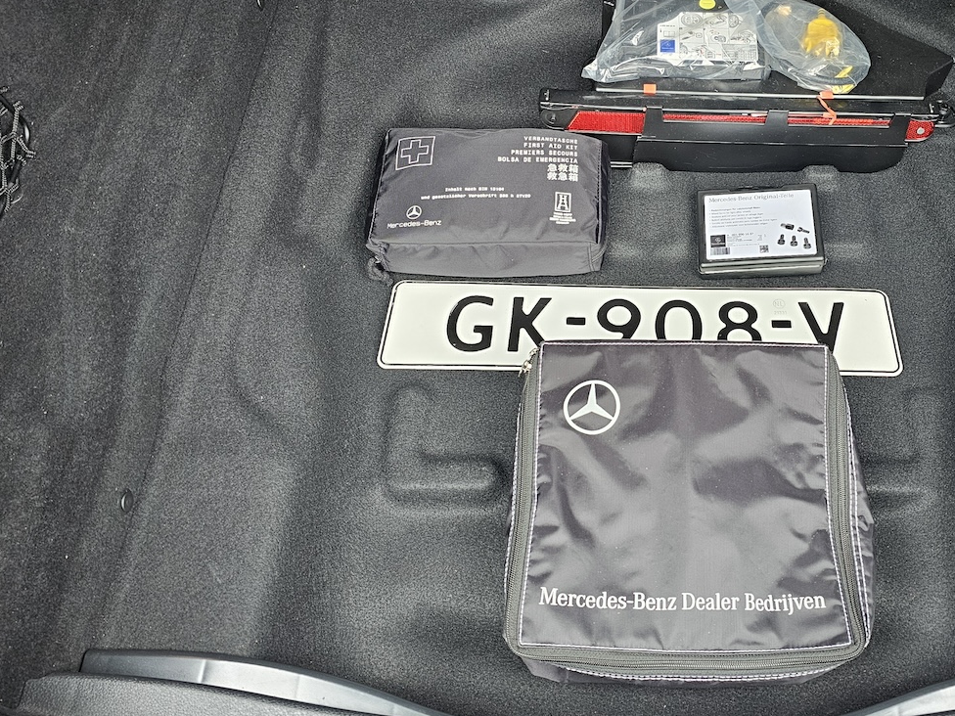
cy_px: 302
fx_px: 910
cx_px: 650
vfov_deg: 42.8
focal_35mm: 33
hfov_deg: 54.1
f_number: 1.7
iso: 500
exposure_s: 1/100
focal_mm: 6.3
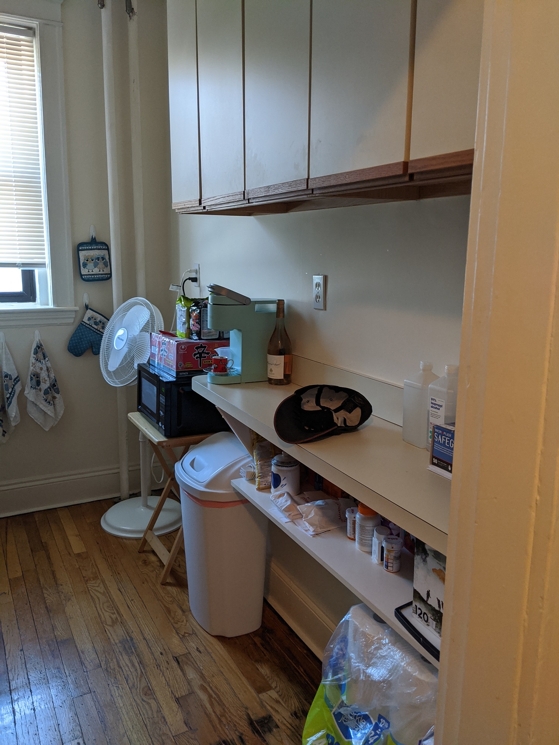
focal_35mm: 27
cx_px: 280
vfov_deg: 65.3
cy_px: 372
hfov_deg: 51.4
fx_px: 581
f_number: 1.8
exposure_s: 1/60
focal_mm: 4.44
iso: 183
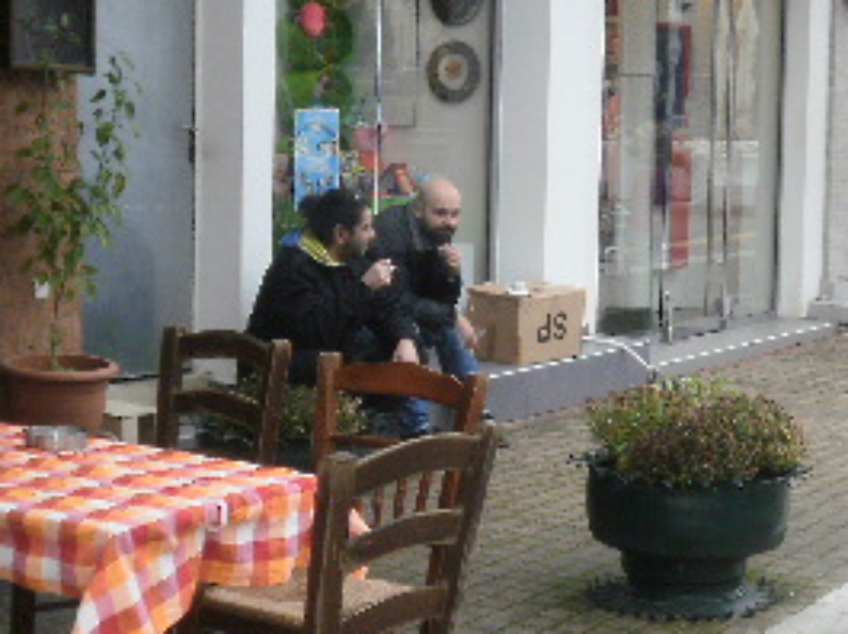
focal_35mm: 75
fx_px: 1835
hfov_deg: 25.5
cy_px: 317
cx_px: 691
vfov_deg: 19.6
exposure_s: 1/160
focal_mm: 5.45
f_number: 2.9
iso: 100
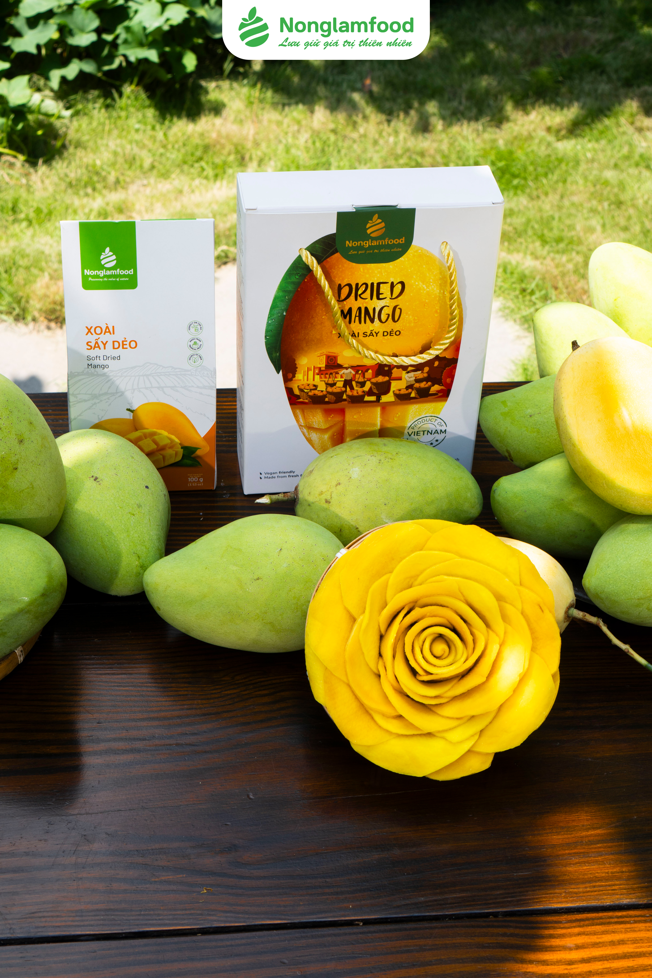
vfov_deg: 37.9
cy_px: 489
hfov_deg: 25.8
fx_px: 1426
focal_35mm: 52
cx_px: 326
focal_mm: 35
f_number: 2.5
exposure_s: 1/125
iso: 1250
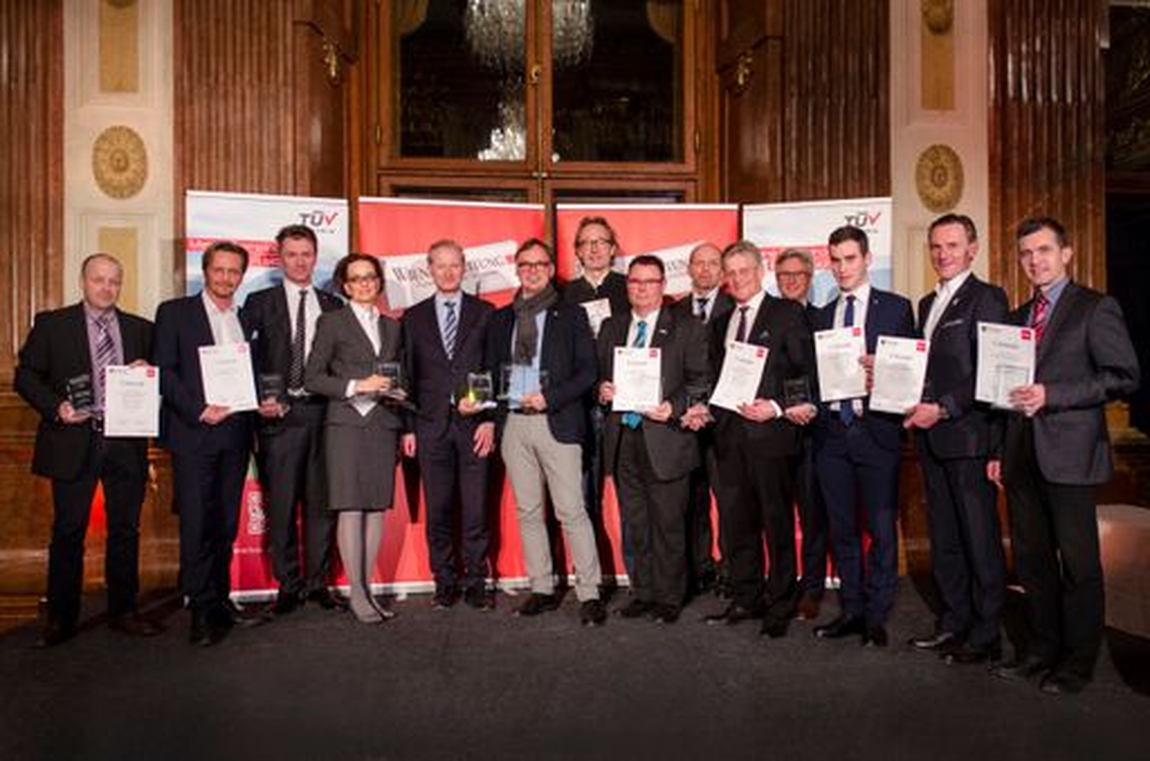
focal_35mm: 30
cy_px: 380
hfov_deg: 62.0
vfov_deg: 43.4
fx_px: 956
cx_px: 575
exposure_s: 1/80
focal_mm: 20
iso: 1000
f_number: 2.2
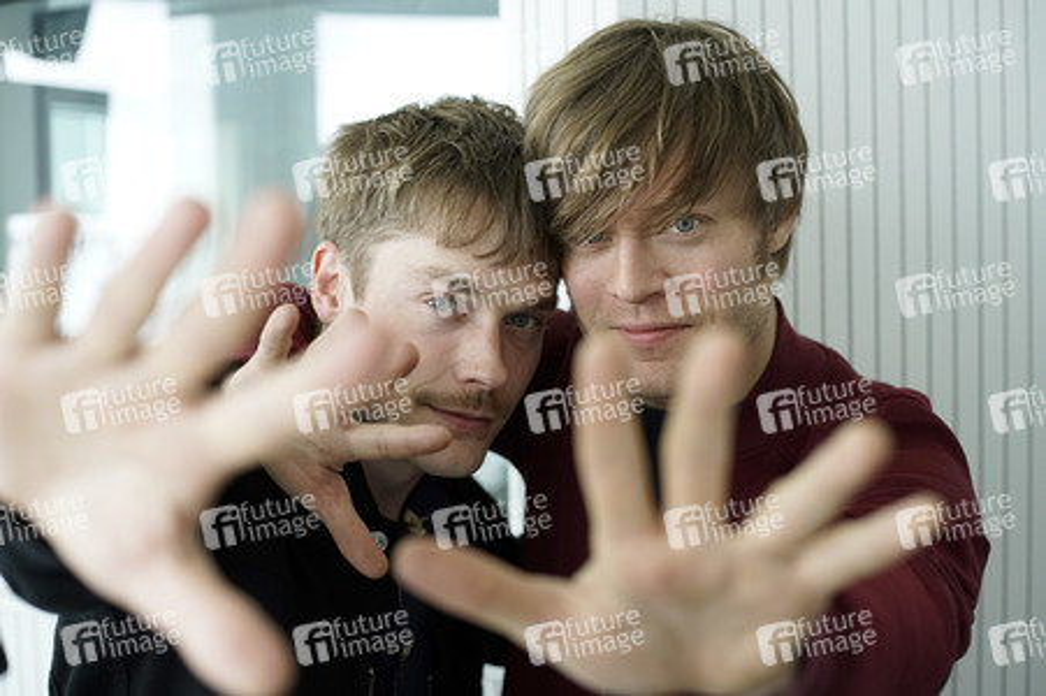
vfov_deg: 27.0
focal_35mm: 50
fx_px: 1452
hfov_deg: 39.6
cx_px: 523
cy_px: 348
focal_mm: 50
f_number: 3.5
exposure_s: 1/250
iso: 3200
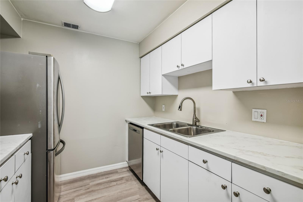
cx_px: 152
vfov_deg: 77.3
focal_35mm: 15
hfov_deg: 100.4
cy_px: 101
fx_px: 126
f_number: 7.1
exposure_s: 1/8
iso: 100
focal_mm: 10
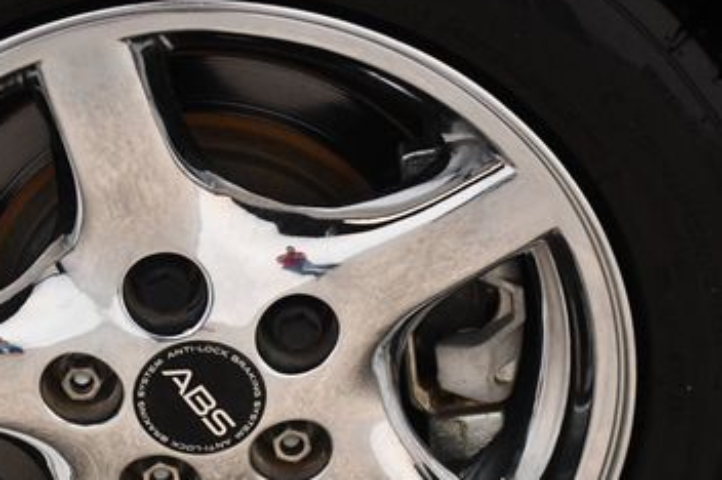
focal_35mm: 142
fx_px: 2845
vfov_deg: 9.6
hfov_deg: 14.4
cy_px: 375
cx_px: 219
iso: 3200
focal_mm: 52
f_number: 4.8
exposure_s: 1/80
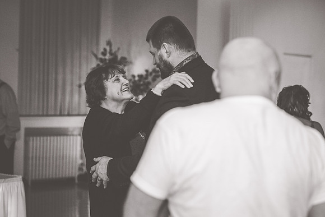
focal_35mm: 85
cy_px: 108
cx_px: 162
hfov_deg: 23.9
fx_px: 768
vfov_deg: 16.1
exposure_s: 1/125
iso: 640
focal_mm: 85
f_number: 3.2
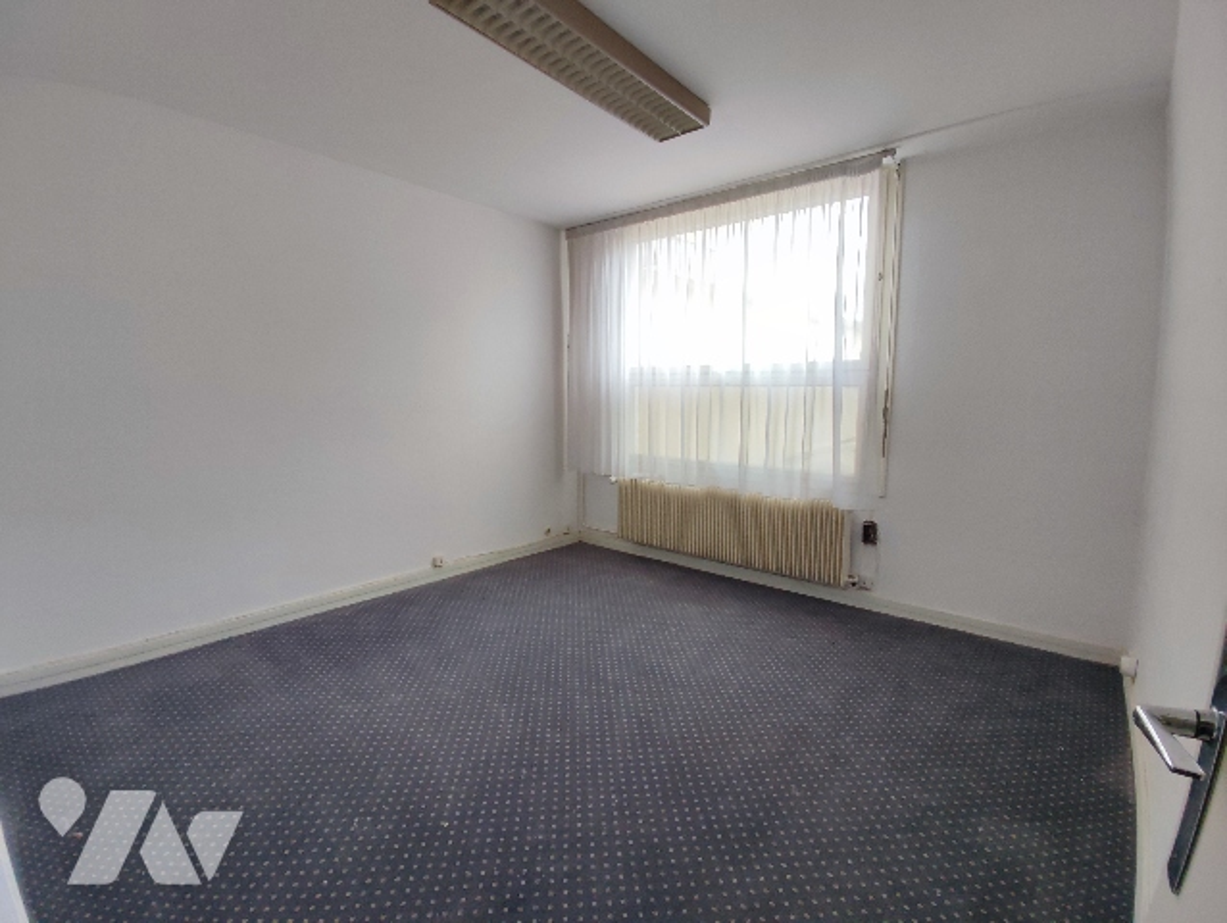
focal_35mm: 16
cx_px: 614
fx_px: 568
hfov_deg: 94.4
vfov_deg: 78.2
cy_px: 462
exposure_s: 1/33
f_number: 2.2
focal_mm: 1.65
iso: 168
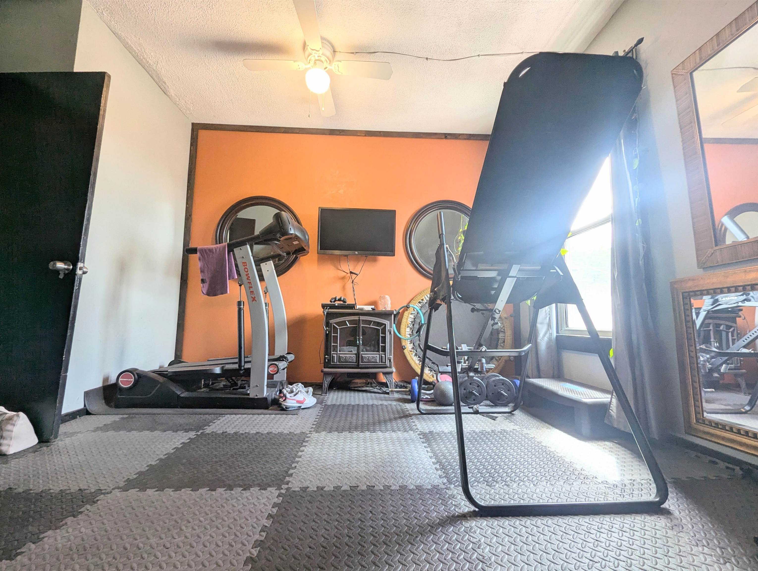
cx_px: 379
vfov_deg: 90.1
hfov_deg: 106.1
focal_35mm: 13
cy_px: 286
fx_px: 285
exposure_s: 1/39.4
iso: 62
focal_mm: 1.95
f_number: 2.2
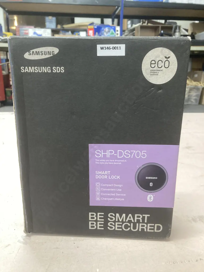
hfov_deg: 49.7
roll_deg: -0.9
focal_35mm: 28
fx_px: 220
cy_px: 136
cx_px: 102
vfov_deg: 63.4
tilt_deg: -15.6
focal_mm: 3.99
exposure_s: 1/50
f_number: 1.8
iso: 160
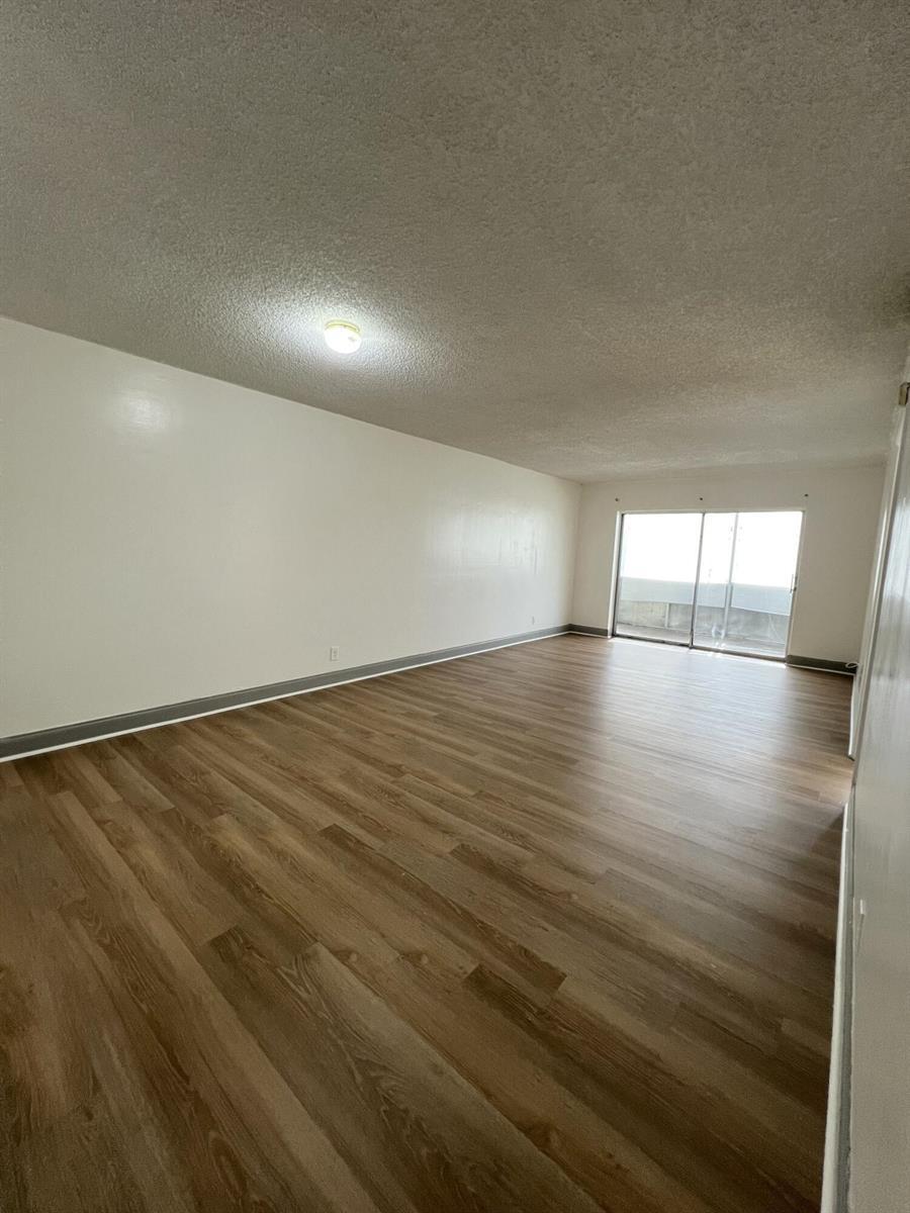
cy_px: 606
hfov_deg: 89.9
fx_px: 456
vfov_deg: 106.2
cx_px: 455
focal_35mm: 13
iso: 160
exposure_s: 1/120
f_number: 1.8
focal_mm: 1.57
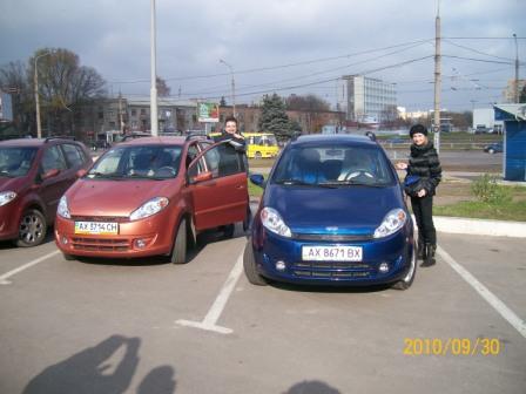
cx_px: 263
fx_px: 532
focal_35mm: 35
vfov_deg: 40.7
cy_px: 197
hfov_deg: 52.6
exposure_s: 1/144
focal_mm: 5.8
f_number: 7.2
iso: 80
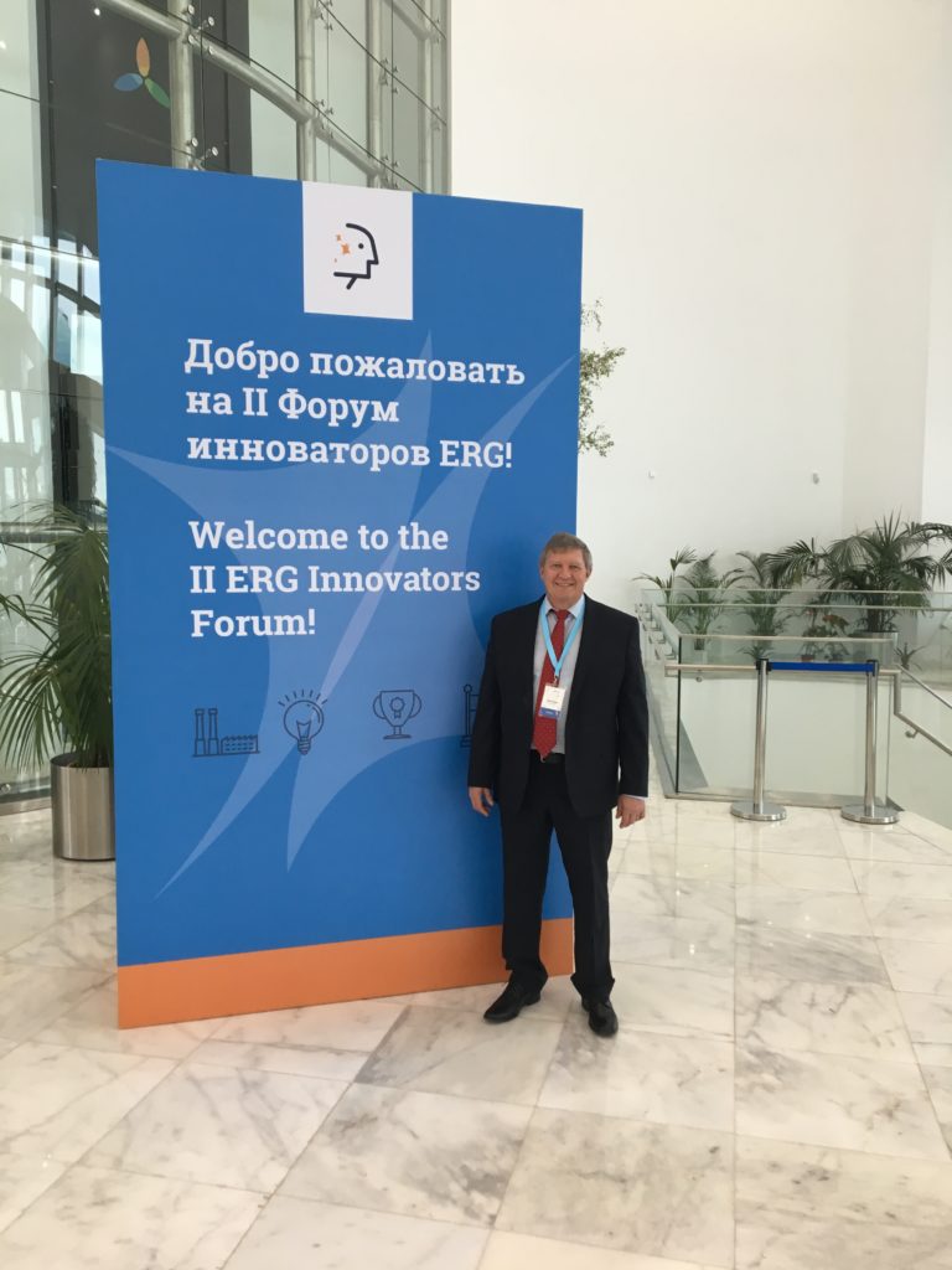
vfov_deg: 61.7
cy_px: 635
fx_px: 1063
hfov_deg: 48.2
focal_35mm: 29
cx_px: 476
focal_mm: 4.15
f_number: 2.2
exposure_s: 1/33
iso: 64
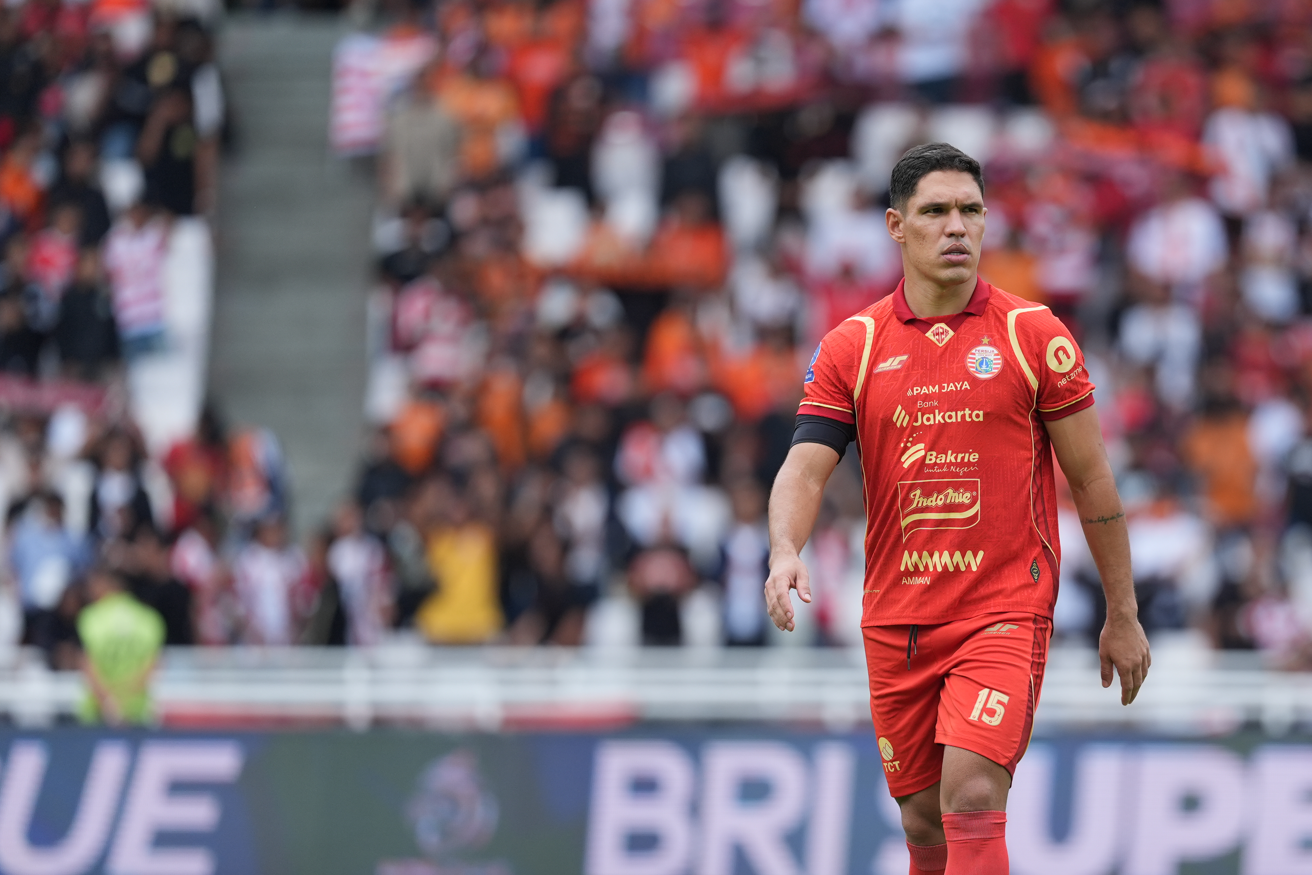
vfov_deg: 2.9
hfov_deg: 4.4
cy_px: 509
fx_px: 17092
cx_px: 1005
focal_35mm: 469
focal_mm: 300
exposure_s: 1/2000
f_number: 2.8
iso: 400
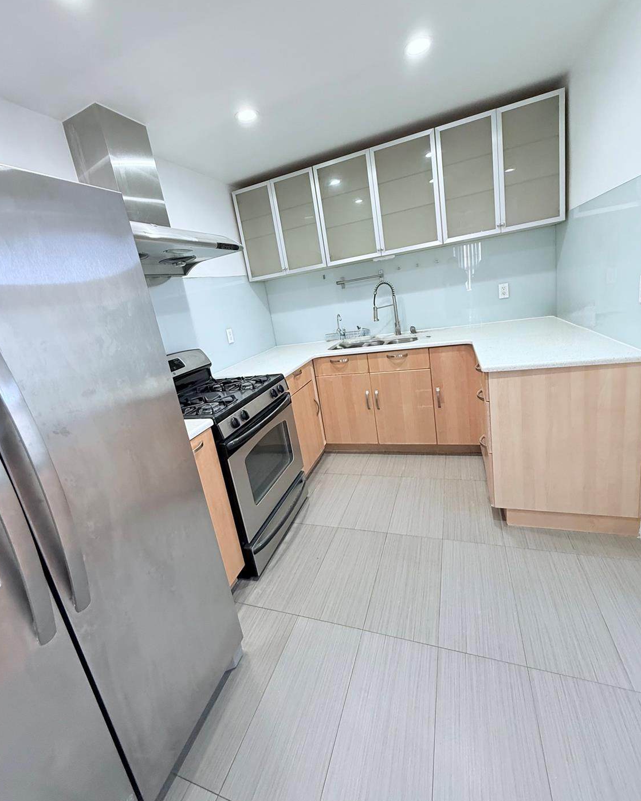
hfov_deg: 84.0
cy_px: 378
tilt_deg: -12.7
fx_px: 356
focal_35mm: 15
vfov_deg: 96.7
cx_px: 315
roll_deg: +8.7
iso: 200
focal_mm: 2.22
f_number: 2.2
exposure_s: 1/60
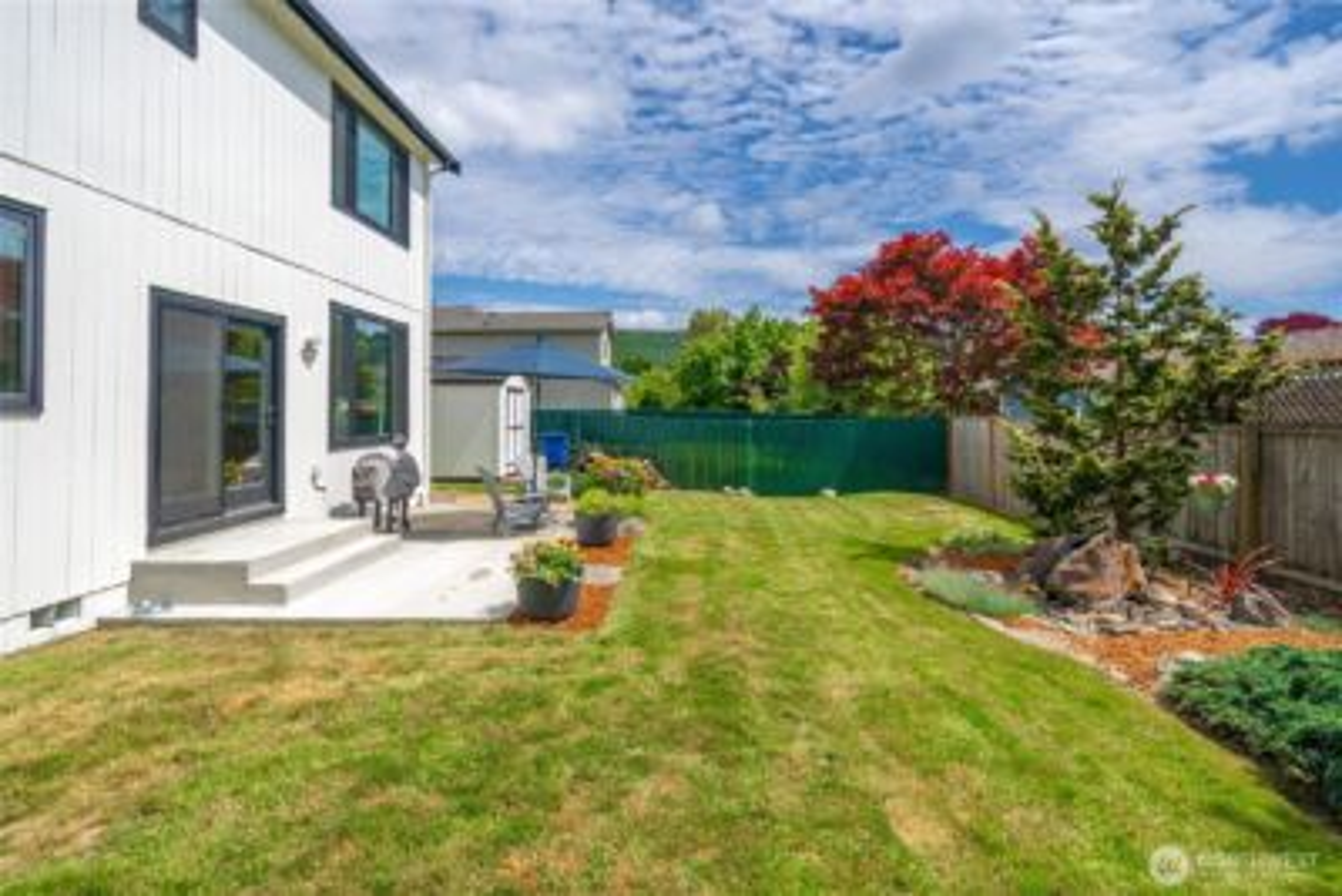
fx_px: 671
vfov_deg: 67.4
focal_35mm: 18
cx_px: 671
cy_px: 448
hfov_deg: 90.0
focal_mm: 18
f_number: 7.1
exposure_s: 1/320
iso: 80
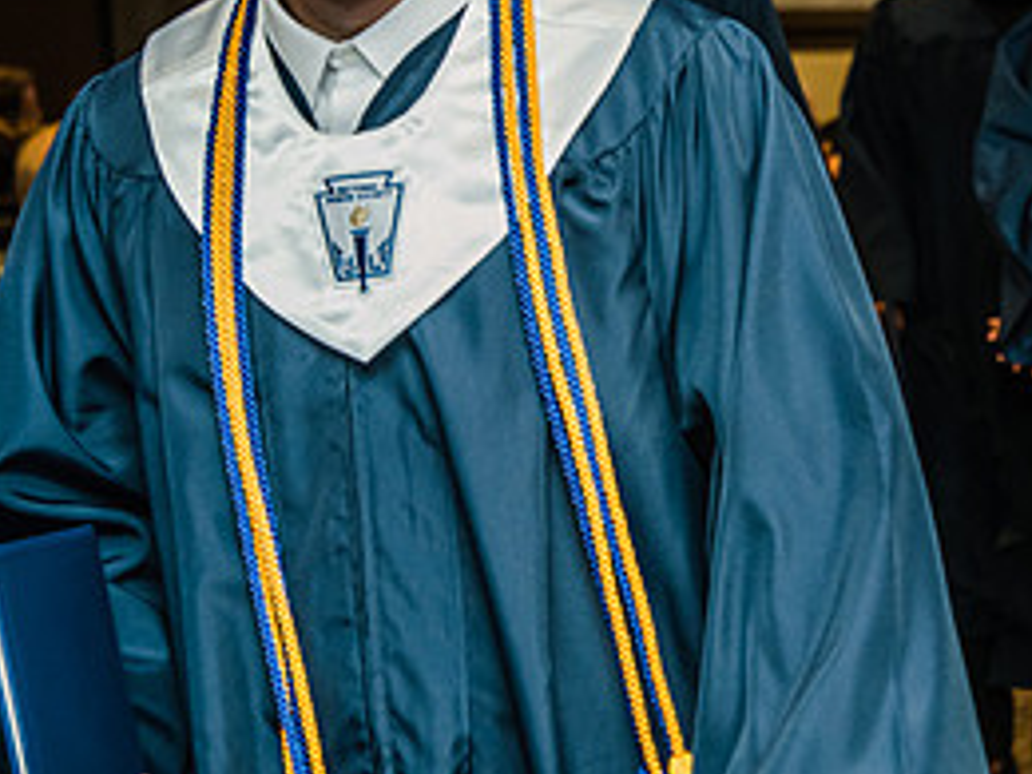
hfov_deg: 14.1
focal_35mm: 139
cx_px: 761
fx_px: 4144
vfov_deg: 10.6
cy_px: 135
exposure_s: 1/200
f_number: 4.5
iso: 800
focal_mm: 56
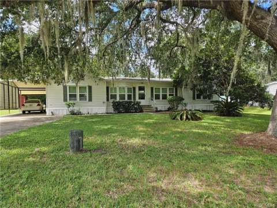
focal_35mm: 23
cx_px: 138
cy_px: 104
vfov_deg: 58.9
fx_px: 184
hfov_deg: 73.9
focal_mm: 5.4
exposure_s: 1/222
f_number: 1.8
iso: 25
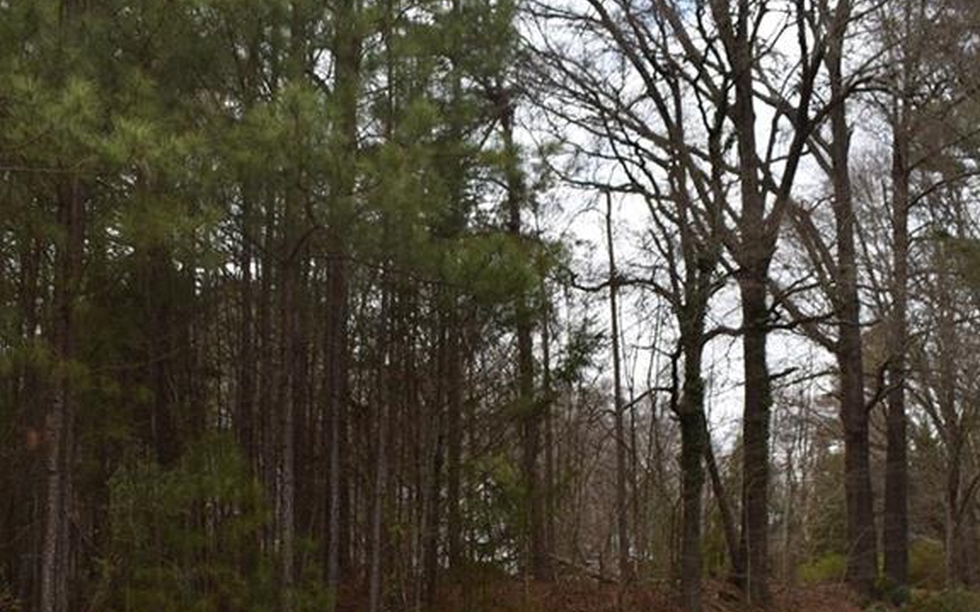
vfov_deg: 25.6
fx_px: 1308
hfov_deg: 41.1
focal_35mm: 49
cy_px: 534
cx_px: 464
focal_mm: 18
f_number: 5
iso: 160
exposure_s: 1/200
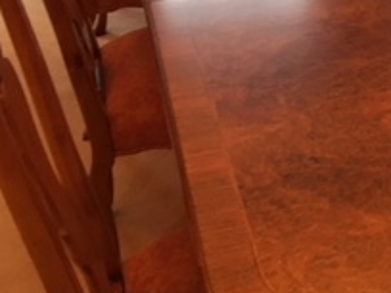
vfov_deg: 16.1
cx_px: 458
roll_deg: +0.6
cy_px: 56
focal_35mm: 91
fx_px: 1028
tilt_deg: -25.9
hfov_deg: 20.3
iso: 125
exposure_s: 1/33
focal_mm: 4.15
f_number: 2.2
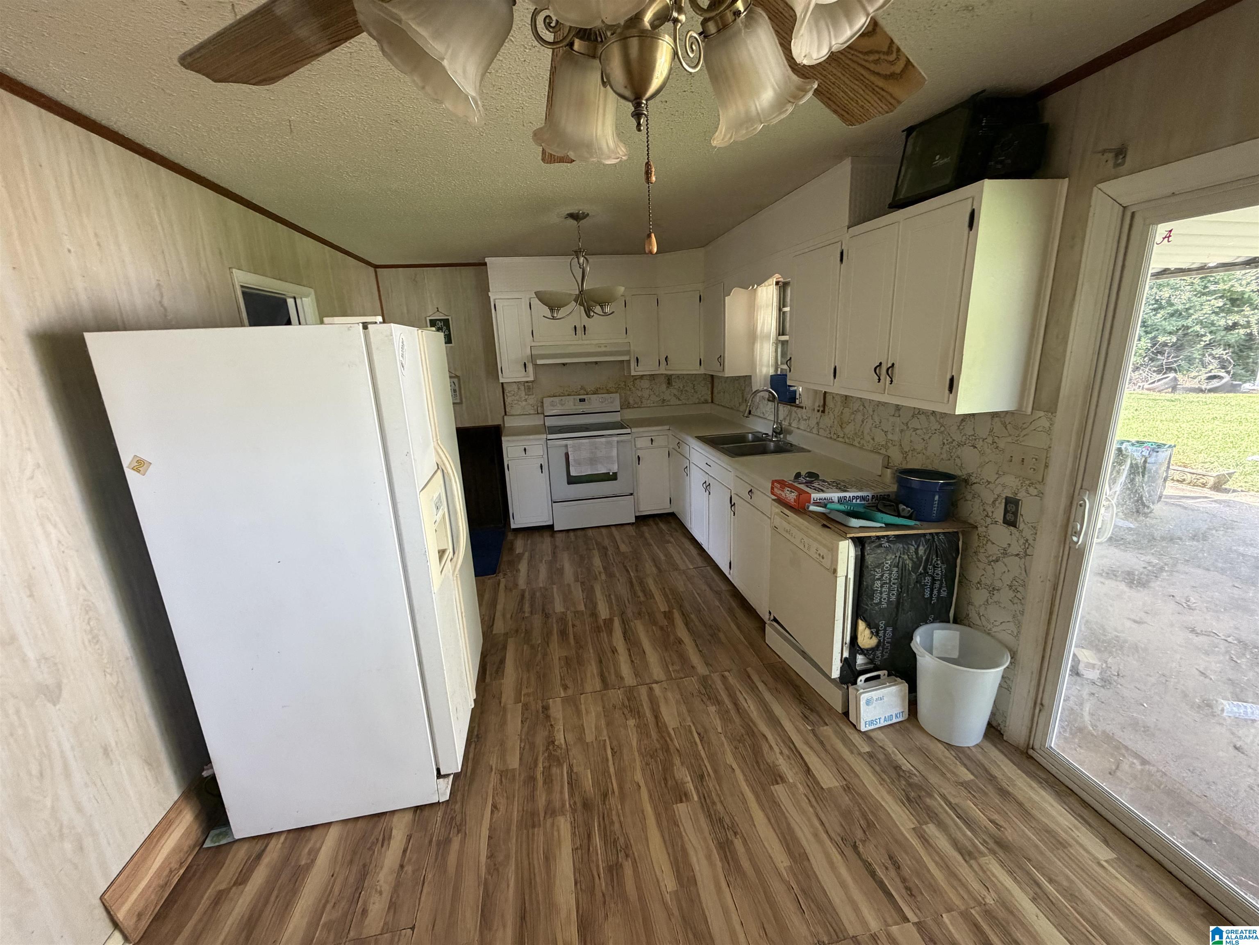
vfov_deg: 85.7
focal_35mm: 14
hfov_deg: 102.1
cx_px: 630
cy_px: 472
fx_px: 509
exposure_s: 1/119
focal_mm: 2.22
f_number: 2.2
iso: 320
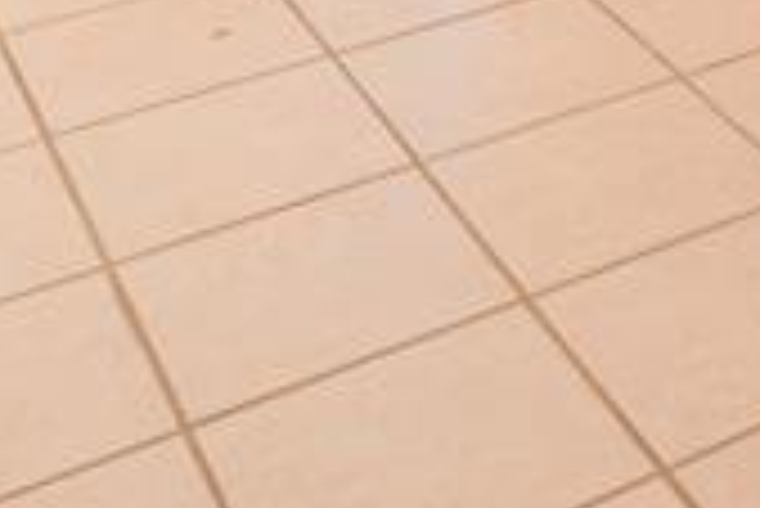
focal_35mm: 97
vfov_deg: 10.6
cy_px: -942
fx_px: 2049
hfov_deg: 18.8
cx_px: 1106
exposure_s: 3
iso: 100
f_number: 7.1
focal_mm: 16
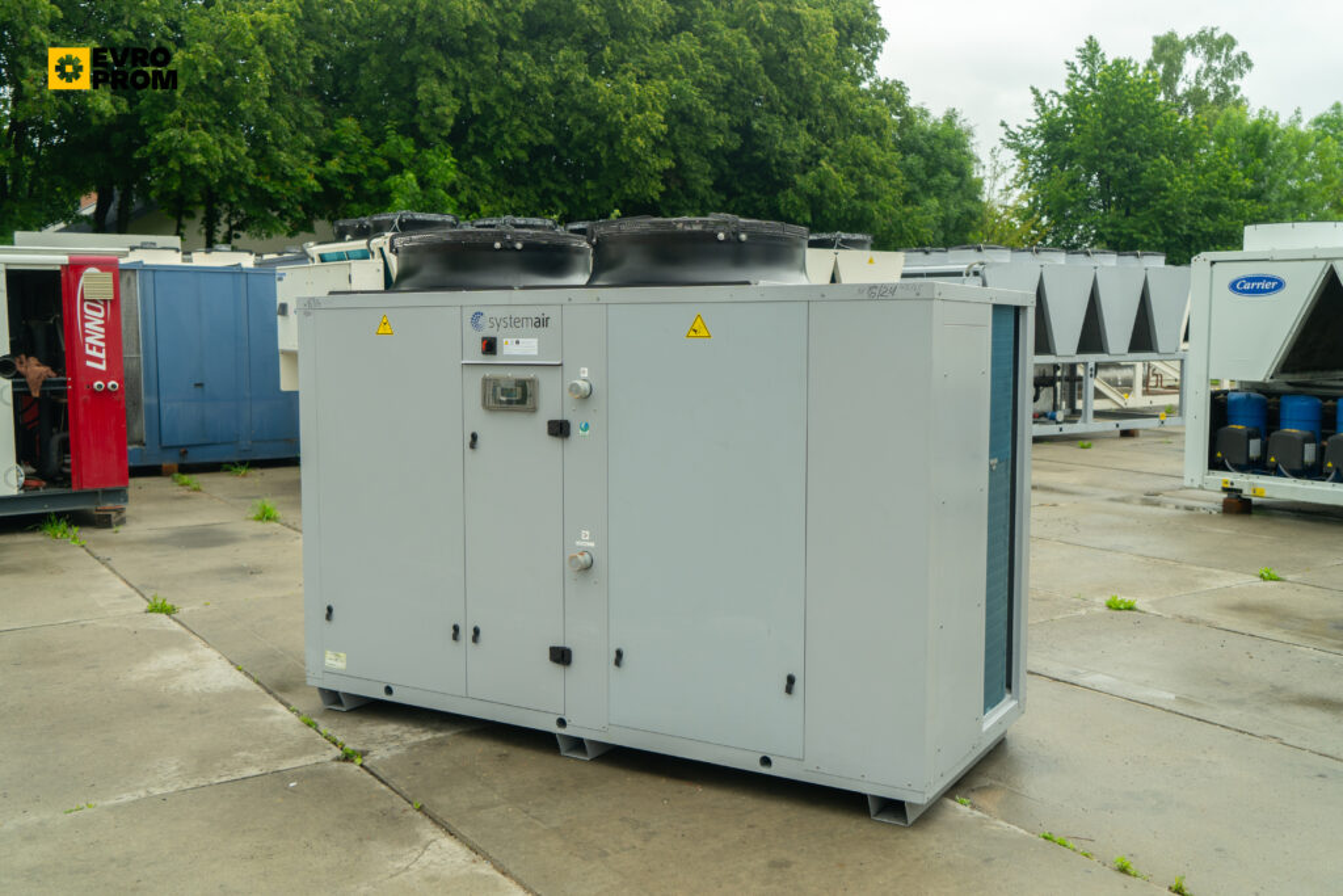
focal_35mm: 33
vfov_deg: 40.0
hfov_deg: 57.2
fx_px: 1231
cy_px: 448
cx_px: 672
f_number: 4
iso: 125
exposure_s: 1/200
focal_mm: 33
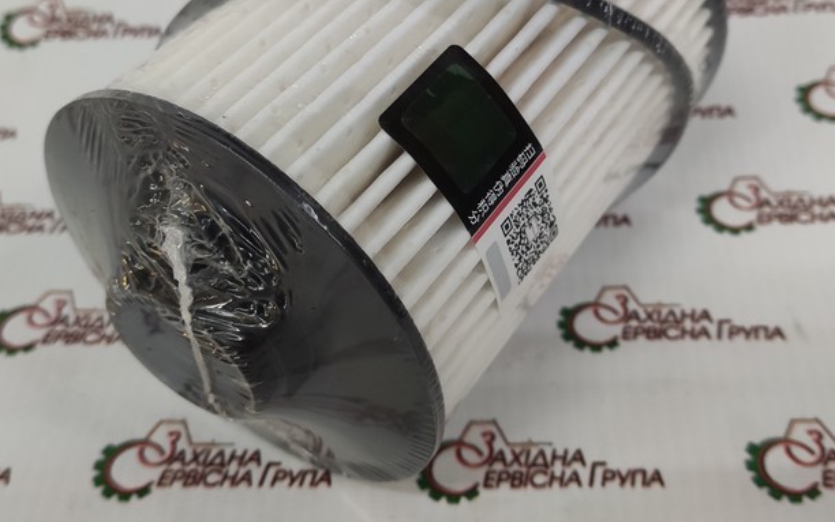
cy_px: 172
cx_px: 443
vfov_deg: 28.4
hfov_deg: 44.3
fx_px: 1024
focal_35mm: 45
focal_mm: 4.77
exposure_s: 1/33
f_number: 1.75
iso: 738
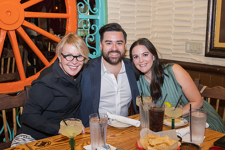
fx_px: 254
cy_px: 75
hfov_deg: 47.8
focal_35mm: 41
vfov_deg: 32.9
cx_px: 112
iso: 1000
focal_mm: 40
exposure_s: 1/100
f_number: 6.3
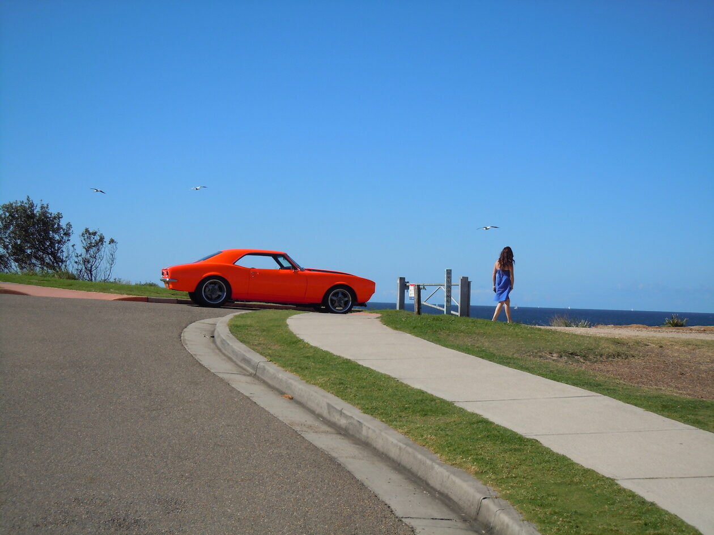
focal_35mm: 59
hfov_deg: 32.7
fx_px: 1217
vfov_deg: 24.8
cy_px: 268
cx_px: 357
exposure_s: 1/320
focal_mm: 10.6
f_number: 8
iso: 100
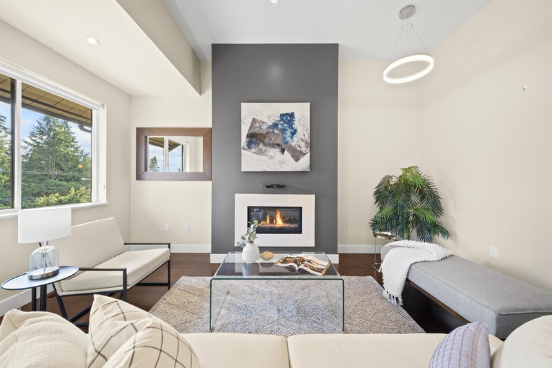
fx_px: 184
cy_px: 184
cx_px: 276
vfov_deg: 90.0
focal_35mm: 12
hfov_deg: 112.6
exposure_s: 1/8
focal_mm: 12
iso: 400
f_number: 7.1
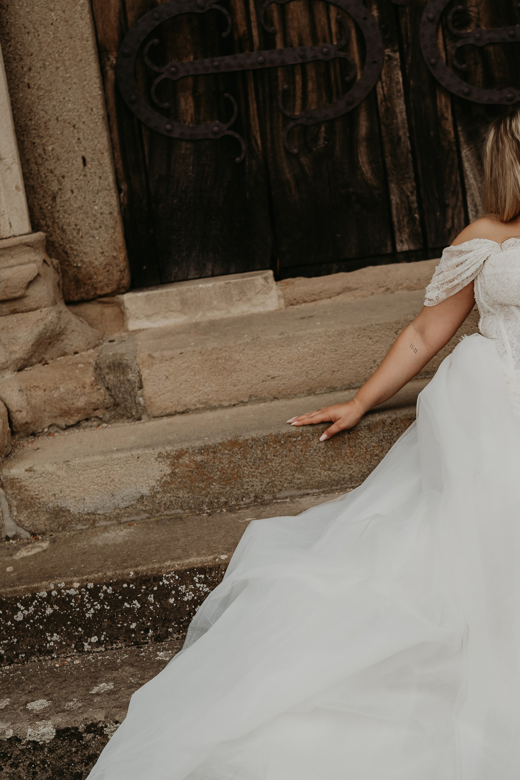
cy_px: 439
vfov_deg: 35.6
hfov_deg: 23.9
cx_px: 405
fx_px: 1213
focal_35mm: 56
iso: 200
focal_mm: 35
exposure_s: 1/1000
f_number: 2.2
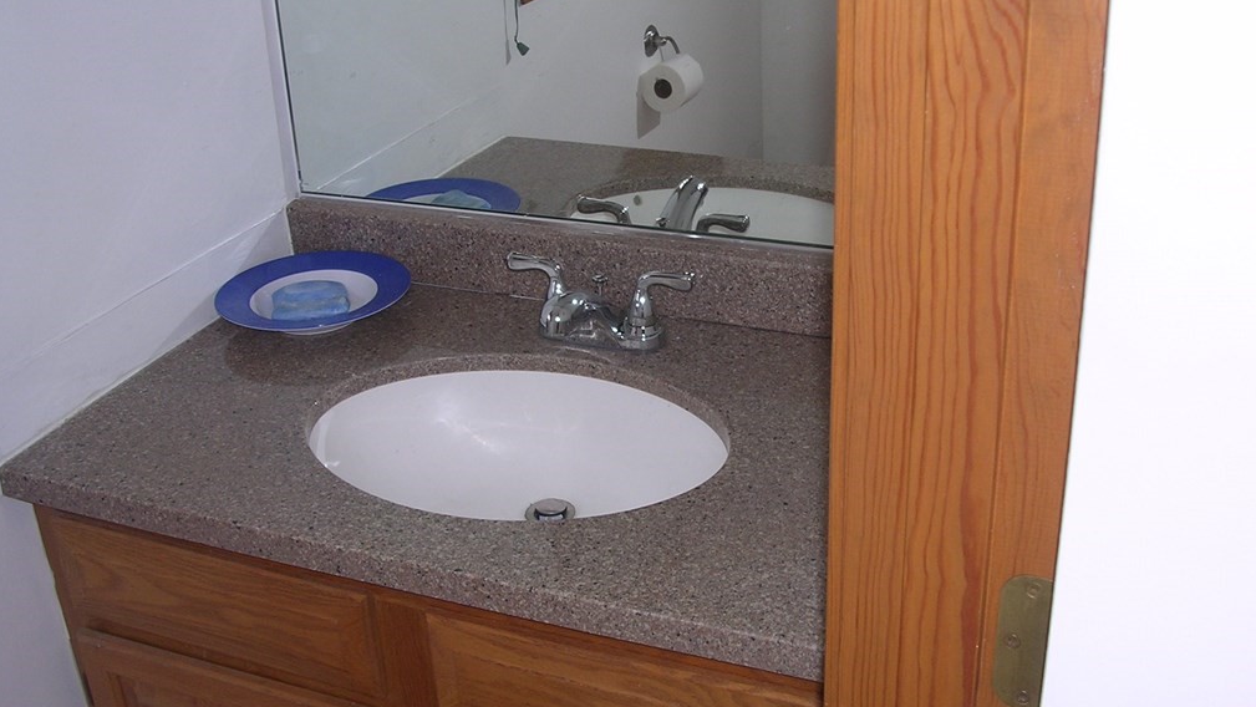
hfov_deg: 48.3
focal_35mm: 42
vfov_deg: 28.4
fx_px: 1399
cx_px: 630
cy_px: 329
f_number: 2.8
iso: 100
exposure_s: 1/60.1
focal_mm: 5.8
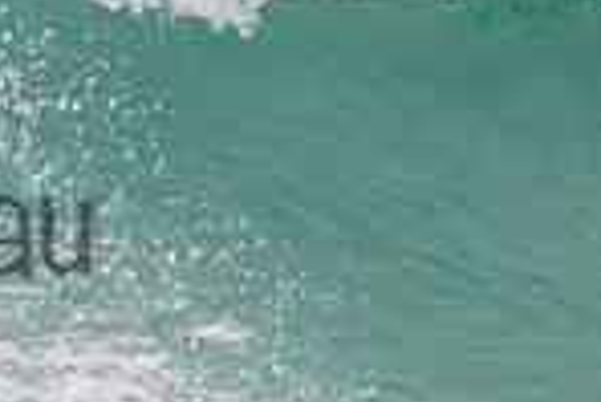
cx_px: -455
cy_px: 84
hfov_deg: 0.5
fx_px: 68346
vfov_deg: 0.3
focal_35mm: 4090
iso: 5600
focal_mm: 800
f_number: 11
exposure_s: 1/2000
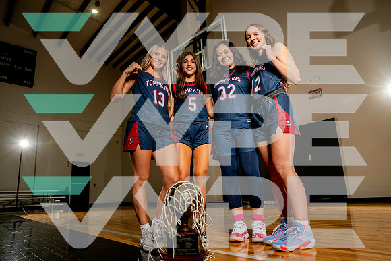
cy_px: 130
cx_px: 196
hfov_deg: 73.7
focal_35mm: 24
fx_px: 261
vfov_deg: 53.2
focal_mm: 24
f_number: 8
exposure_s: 1/400
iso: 250
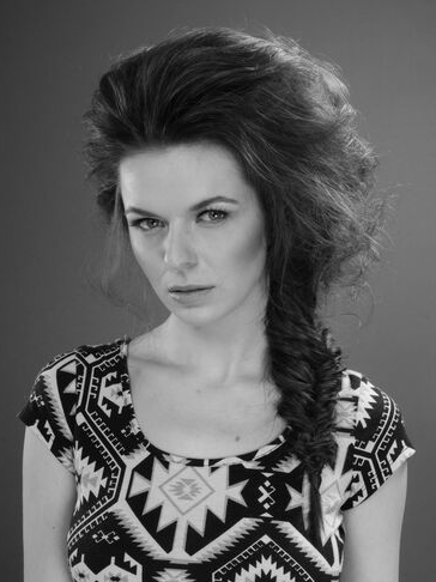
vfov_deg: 29.5
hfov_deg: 22.4
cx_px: 237
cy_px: 339
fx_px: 1103
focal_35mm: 66
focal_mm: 35
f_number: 22
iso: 200
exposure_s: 1/200
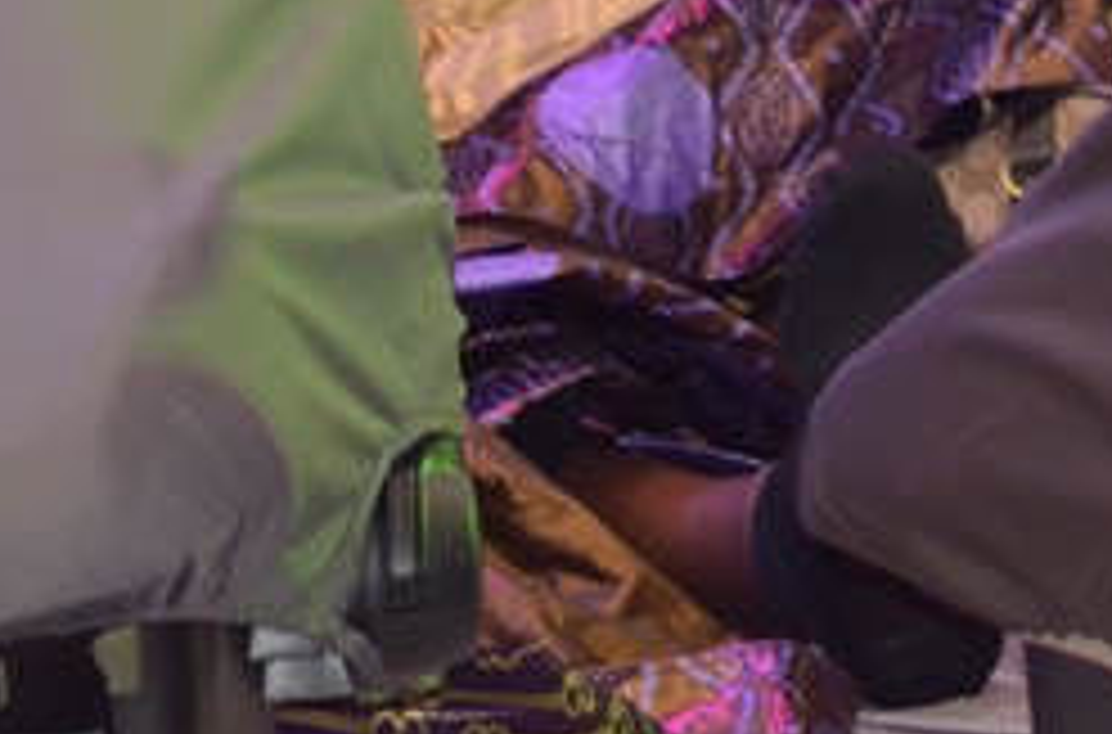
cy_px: -356
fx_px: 25866
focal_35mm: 840
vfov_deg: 1.6
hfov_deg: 2.5
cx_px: 2075
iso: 640
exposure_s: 1/50
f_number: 4.2
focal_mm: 135
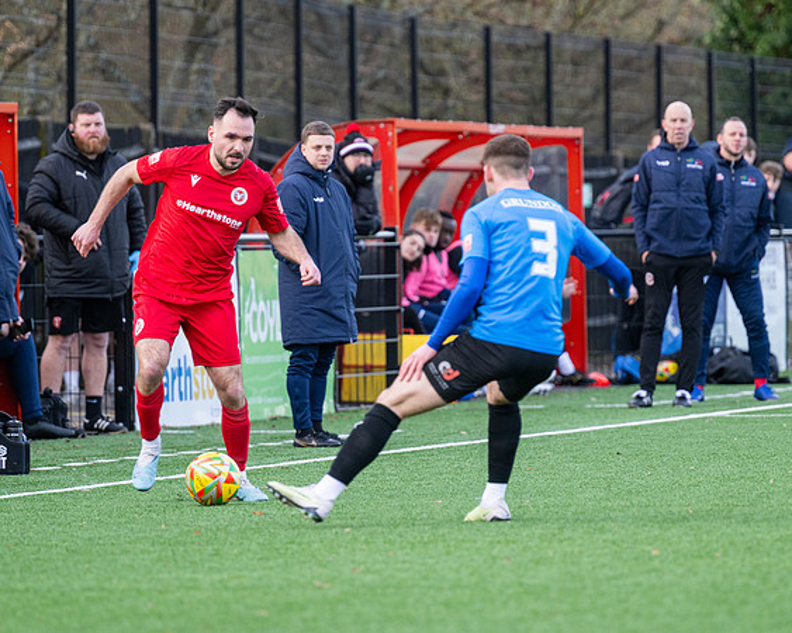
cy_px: 341
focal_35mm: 389
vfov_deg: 4.0
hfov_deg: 5.0
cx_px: 394
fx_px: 9109
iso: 400
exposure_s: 1/500
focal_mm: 250
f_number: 4
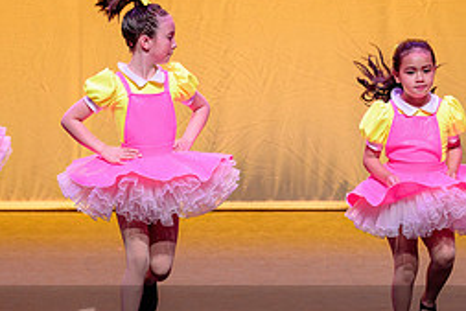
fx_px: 4792
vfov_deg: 3.7
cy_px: 26
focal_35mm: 370
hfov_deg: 5.6
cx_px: 307
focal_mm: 135
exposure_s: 1/320
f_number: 2.8
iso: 1250
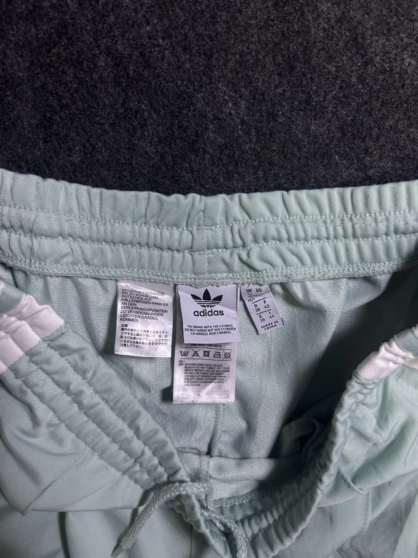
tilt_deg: -81.4
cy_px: 279
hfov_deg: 53.1
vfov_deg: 67.3
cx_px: 209
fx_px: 419
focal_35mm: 26
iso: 125
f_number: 1.5
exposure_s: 1/79
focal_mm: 5.7
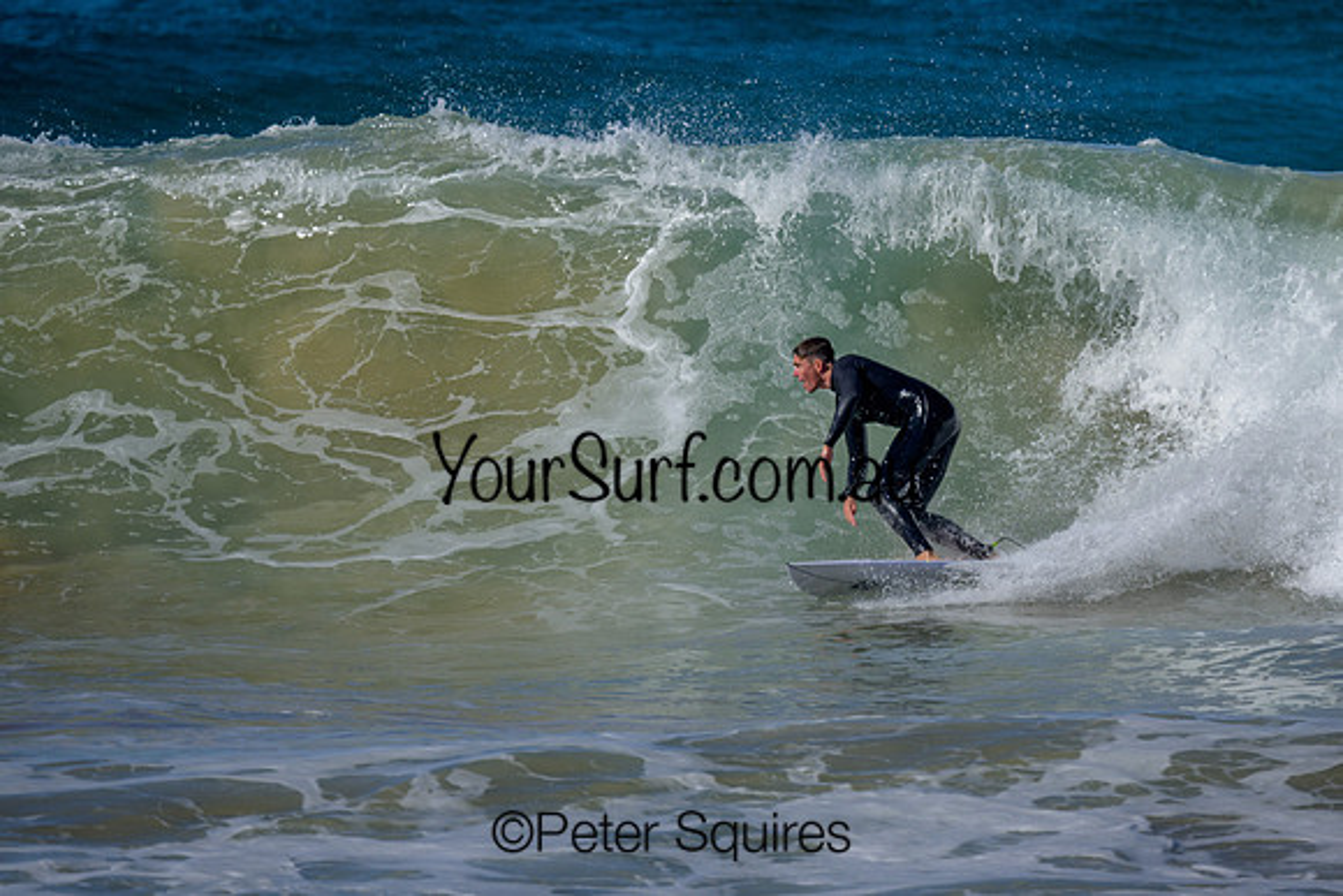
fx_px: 41006
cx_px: 827
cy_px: 338
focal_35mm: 1099
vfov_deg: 1.3
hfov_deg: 1.9
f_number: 6.3
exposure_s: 1/2000
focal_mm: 800
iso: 200
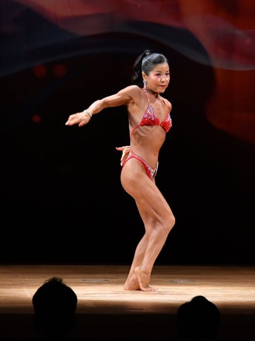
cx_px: 159
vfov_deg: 6.1
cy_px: 170
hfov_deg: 4.5
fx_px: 3216
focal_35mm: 327
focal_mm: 150
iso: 3200
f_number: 5.6
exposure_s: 1/400
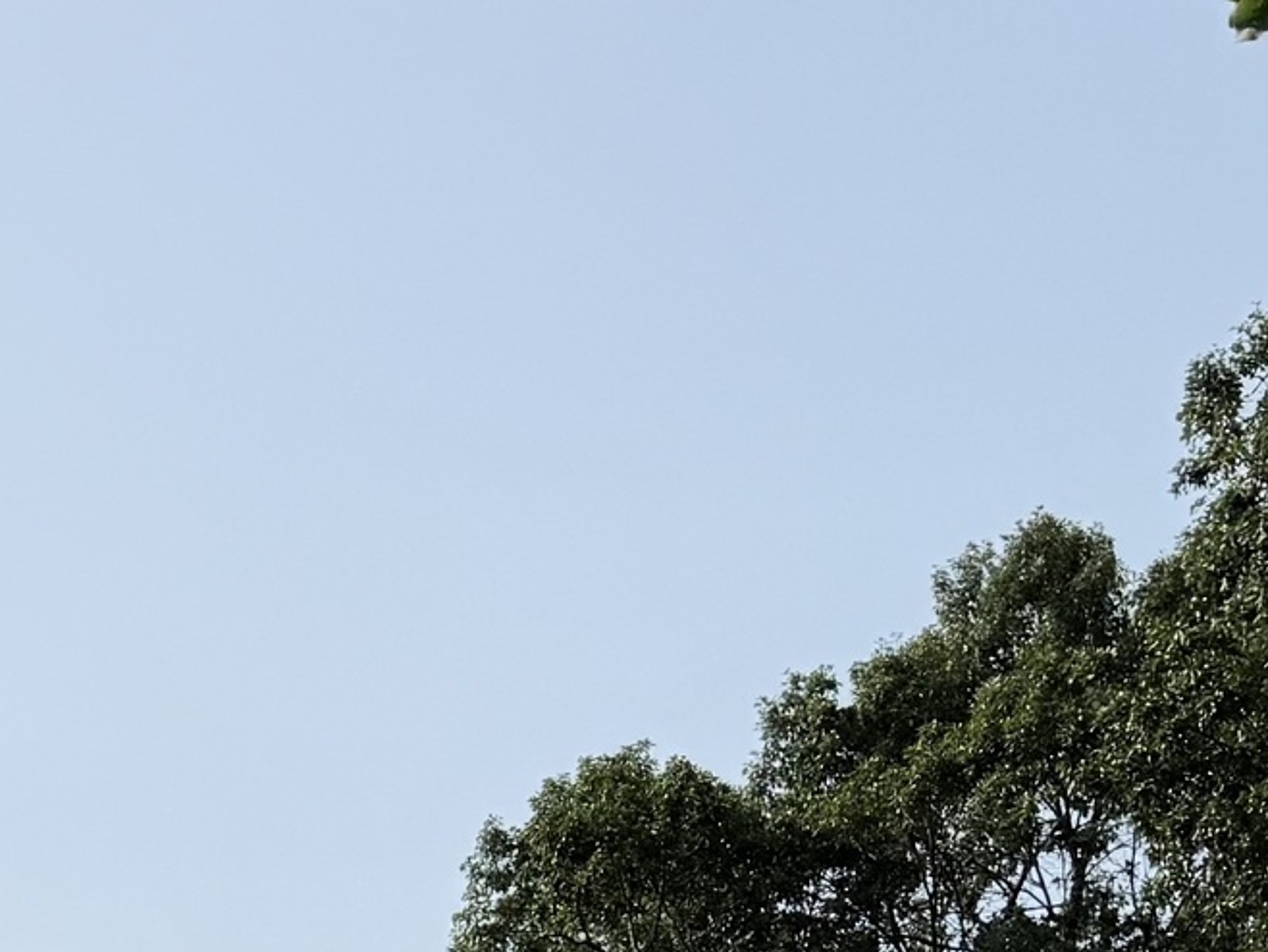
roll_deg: +1.3
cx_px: -848
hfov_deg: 15.6
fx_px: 4104
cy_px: 2035
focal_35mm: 112
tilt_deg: +4.5
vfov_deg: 11.6
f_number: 1.78
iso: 80
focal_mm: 6.76
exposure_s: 1/5714
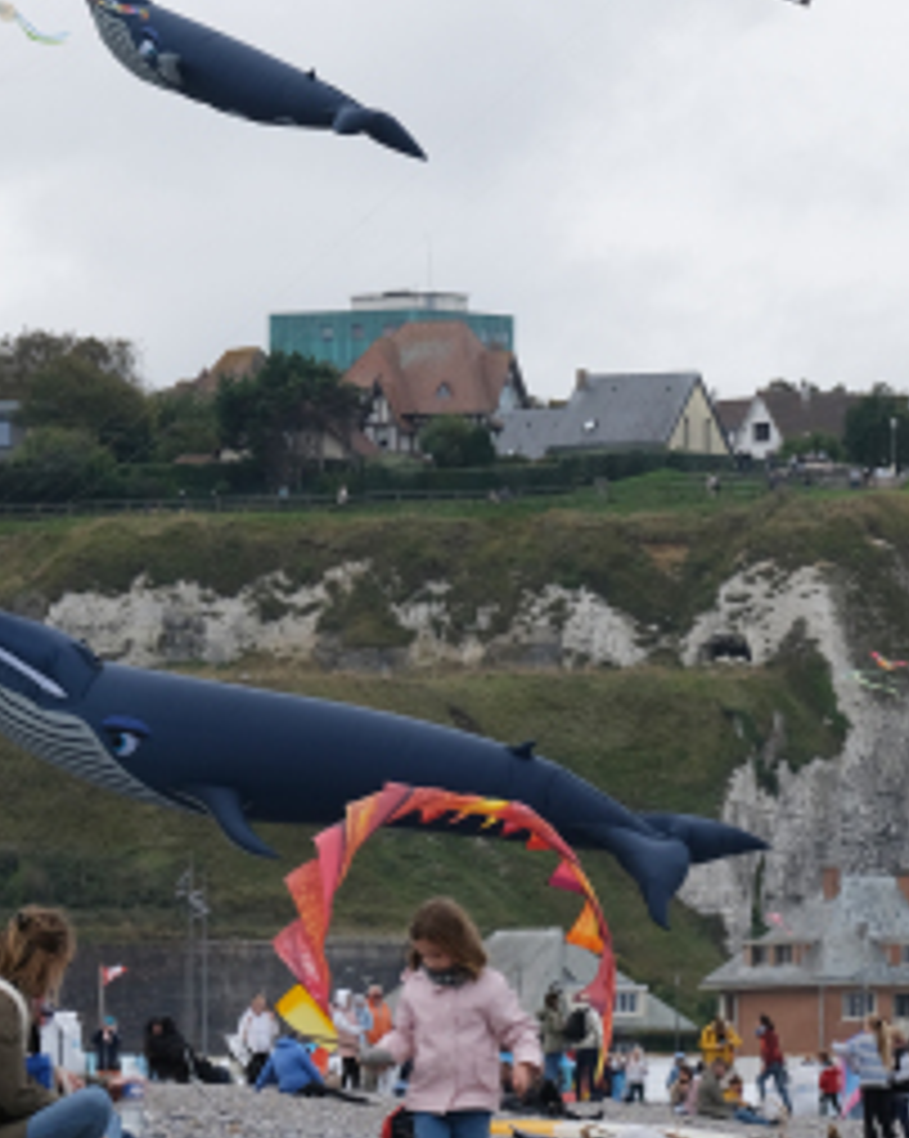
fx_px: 15151
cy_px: 85
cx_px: 490
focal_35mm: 450
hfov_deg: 3.4
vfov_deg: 4.3
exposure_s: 1/500
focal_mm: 134.5
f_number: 8
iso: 200
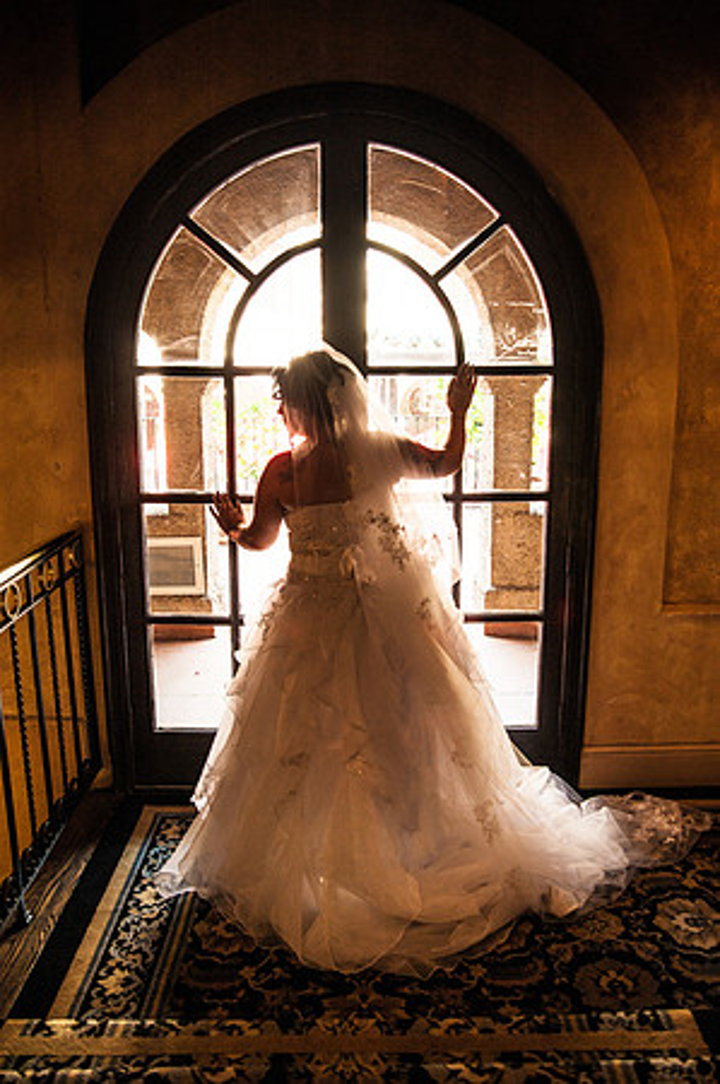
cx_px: 360
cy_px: 542
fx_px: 842
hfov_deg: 46.3
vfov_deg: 65.5
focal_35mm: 28
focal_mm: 28
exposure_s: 1/60
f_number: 4
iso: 250
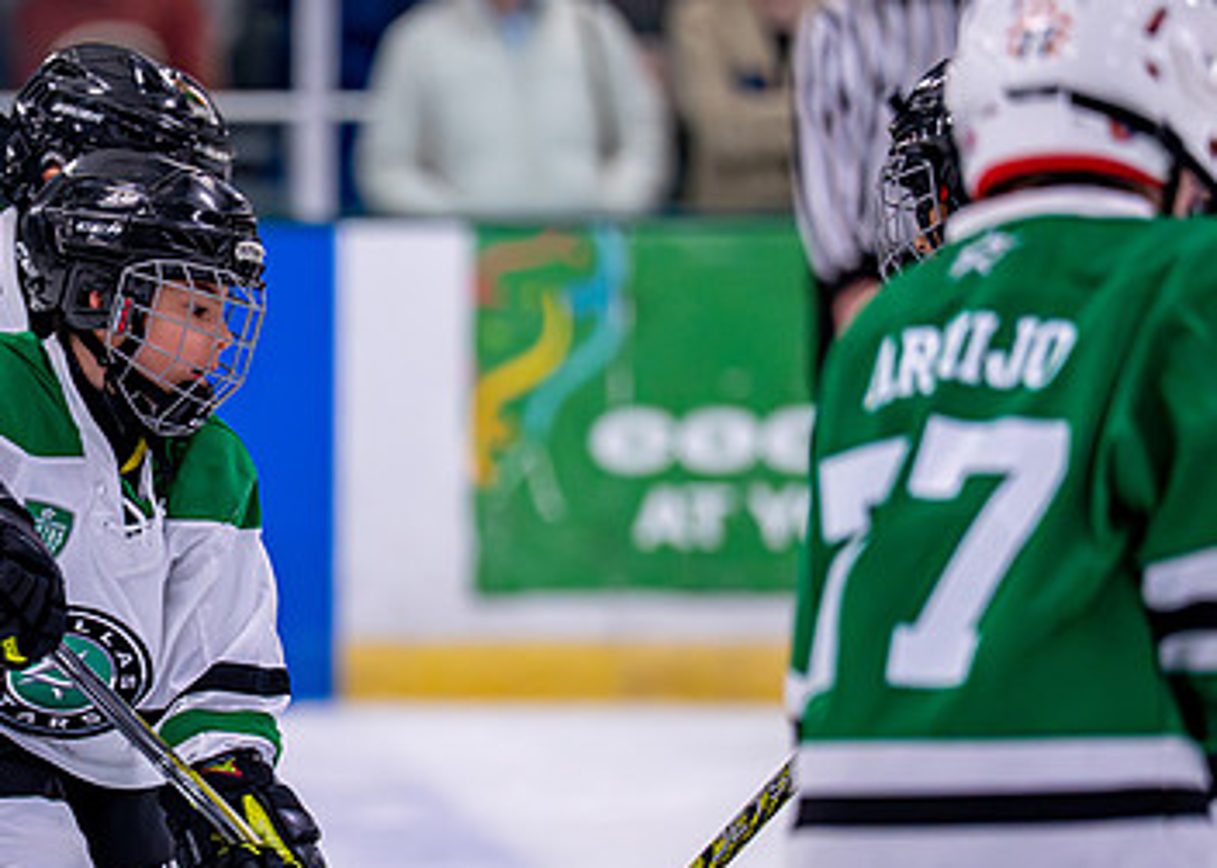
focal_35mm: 375
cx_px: 89
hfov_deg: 5.4
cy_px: 611
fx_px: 12954
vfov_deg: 3.8
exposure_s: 1/1250
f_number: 2.8
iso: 2500
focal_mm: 191
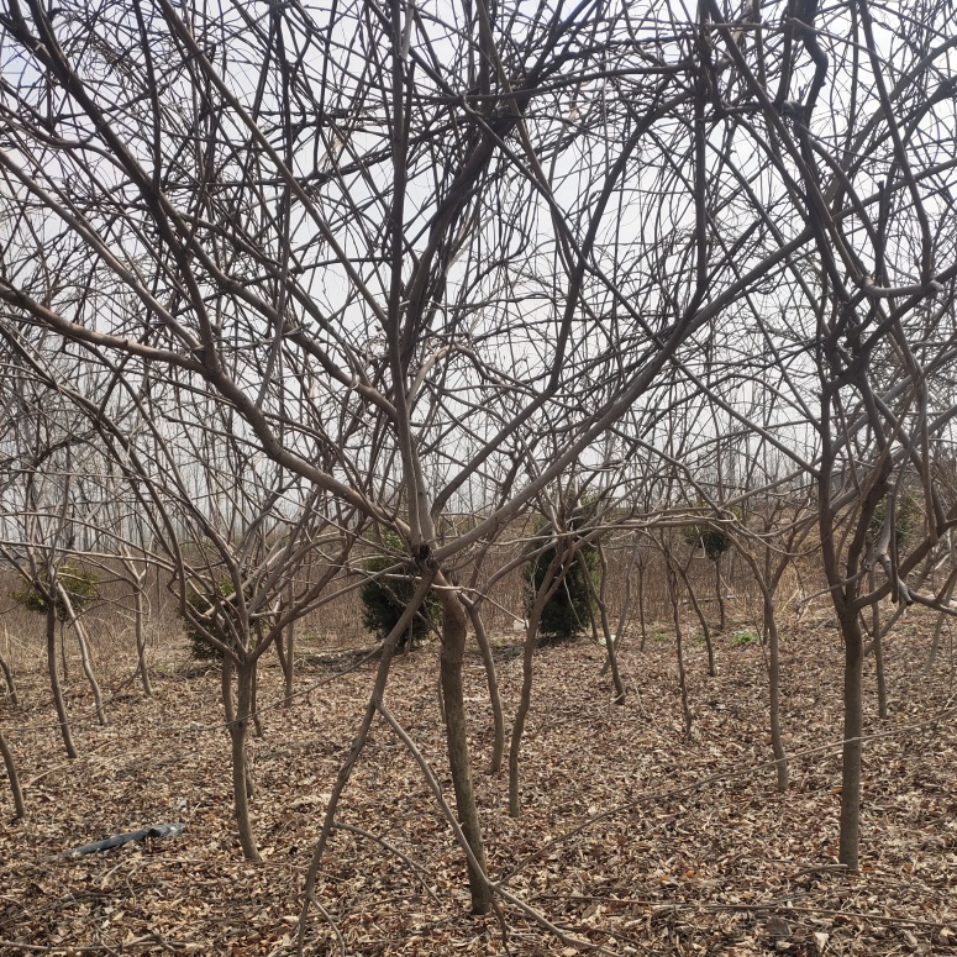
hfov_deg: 57.3
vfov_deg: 56.0
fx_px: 876
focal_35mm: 28
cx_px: 493
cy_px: 643
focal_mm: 4.76
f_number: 1.79
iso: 56
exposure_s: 1/3334
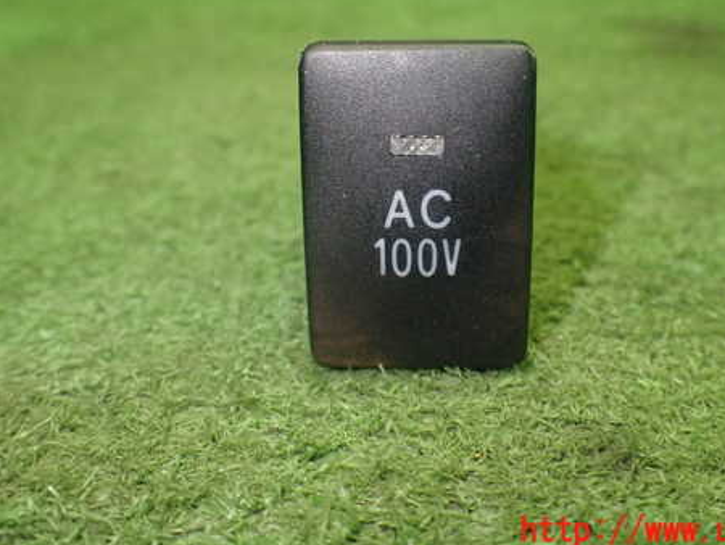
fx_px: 838
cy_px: 189
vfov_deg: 35.7
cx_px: 401
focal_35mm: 40
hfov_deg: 46.7
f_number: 2.3
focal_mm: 5.4
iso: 500
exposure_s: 1/125
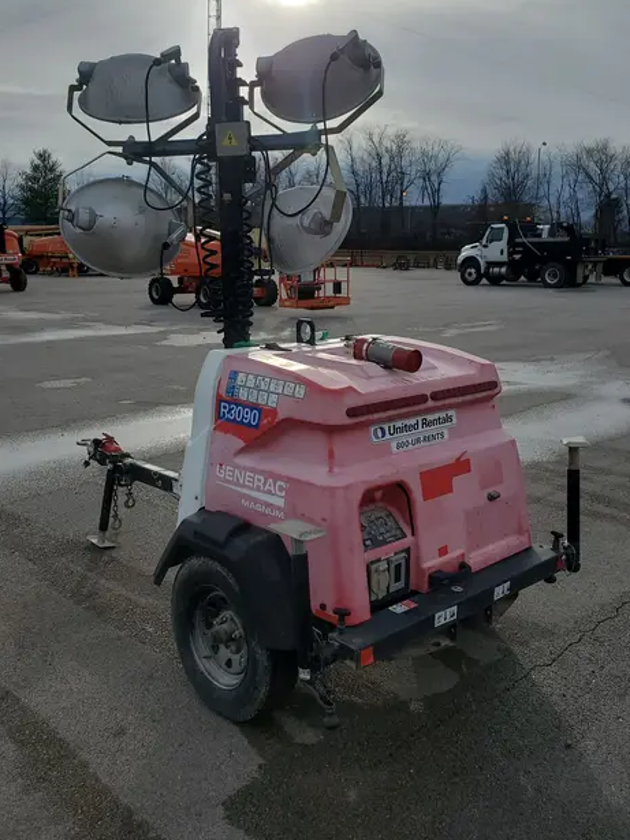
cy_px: 379
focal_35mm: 31
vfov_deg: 58.3
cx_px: 318
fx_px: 753
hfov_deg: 45.4
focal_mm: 4.3
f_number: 2.4
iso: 50
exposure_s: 1/3108
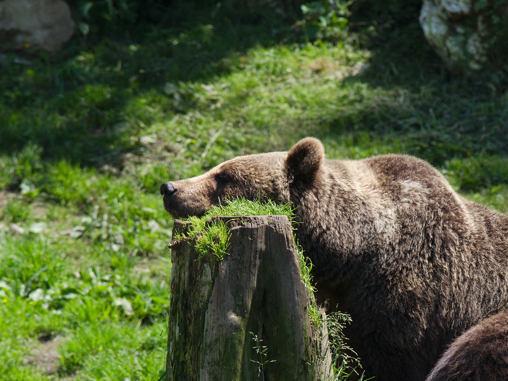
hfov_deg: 3.6
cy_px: 297
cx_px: 402
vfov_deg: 2.7
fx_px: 8041
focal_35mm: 548
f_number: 5.6
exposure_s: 1/1250
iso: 800
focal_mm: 180
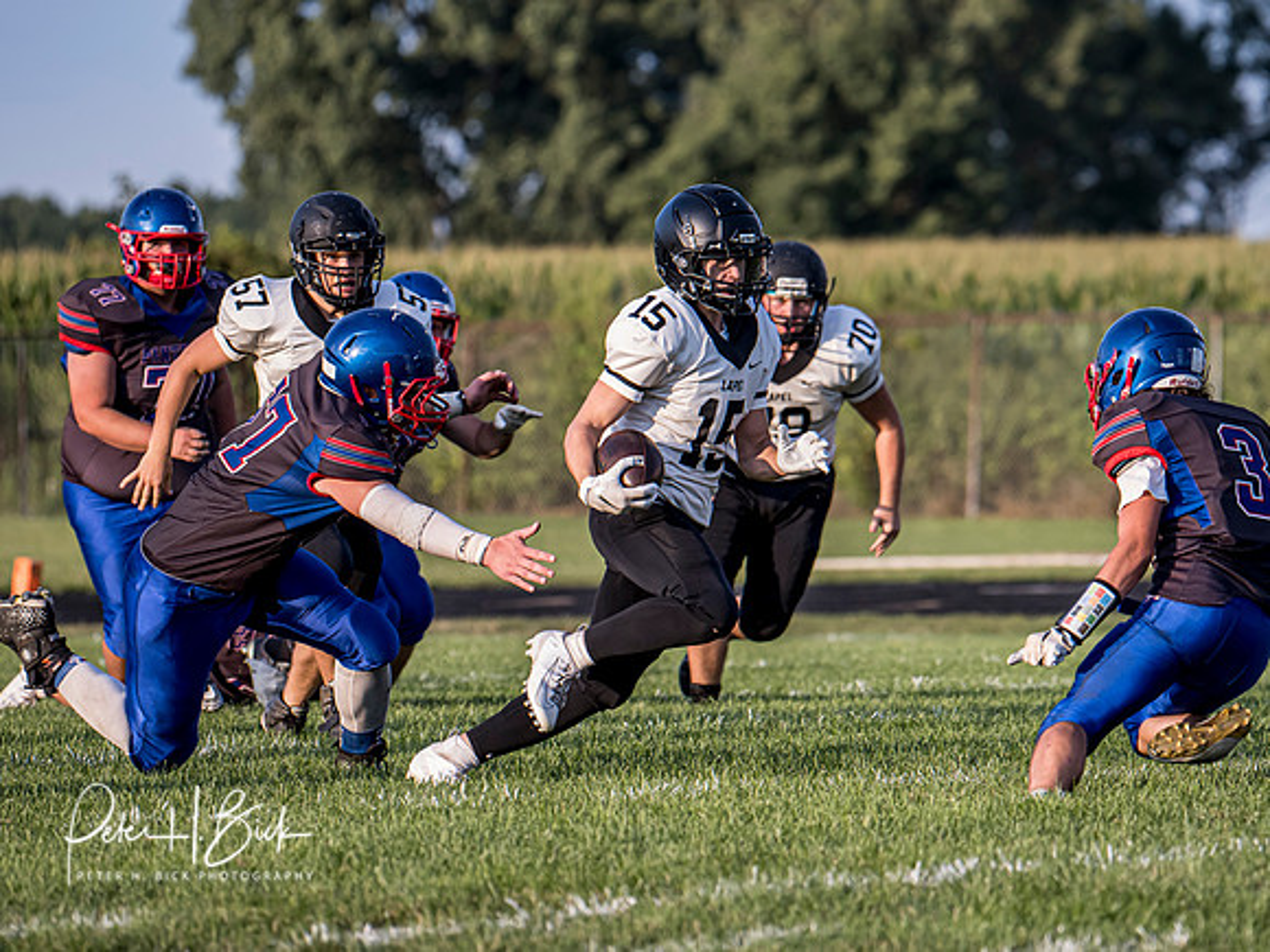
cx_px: 635
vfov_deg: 3.7
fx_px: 14712
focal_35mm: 401
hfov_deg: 4.9
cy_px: 476
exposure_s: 1/1600
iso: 500
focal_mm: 200
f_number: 4
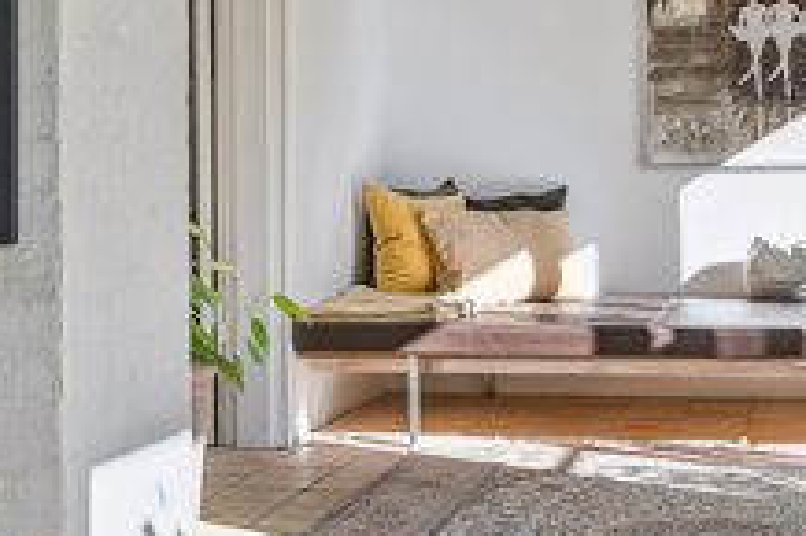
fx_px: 1969
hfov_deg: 23.1
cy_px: 331
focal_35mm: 88
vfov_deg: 15.5
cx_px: 333
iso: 400
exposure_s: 1/160
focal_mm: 24
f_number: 6.3
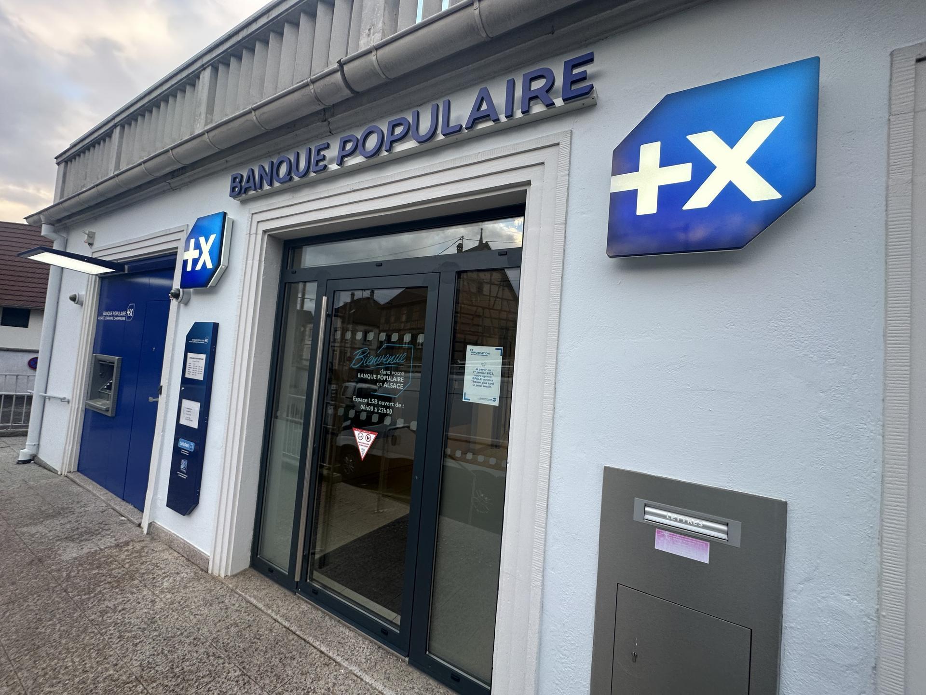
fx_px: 375
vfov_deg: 85.7
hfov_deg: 102.1
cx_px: 463
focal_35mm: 14
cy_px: 348
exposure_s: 1/100
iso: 64
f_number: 2.2
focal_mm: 2.22
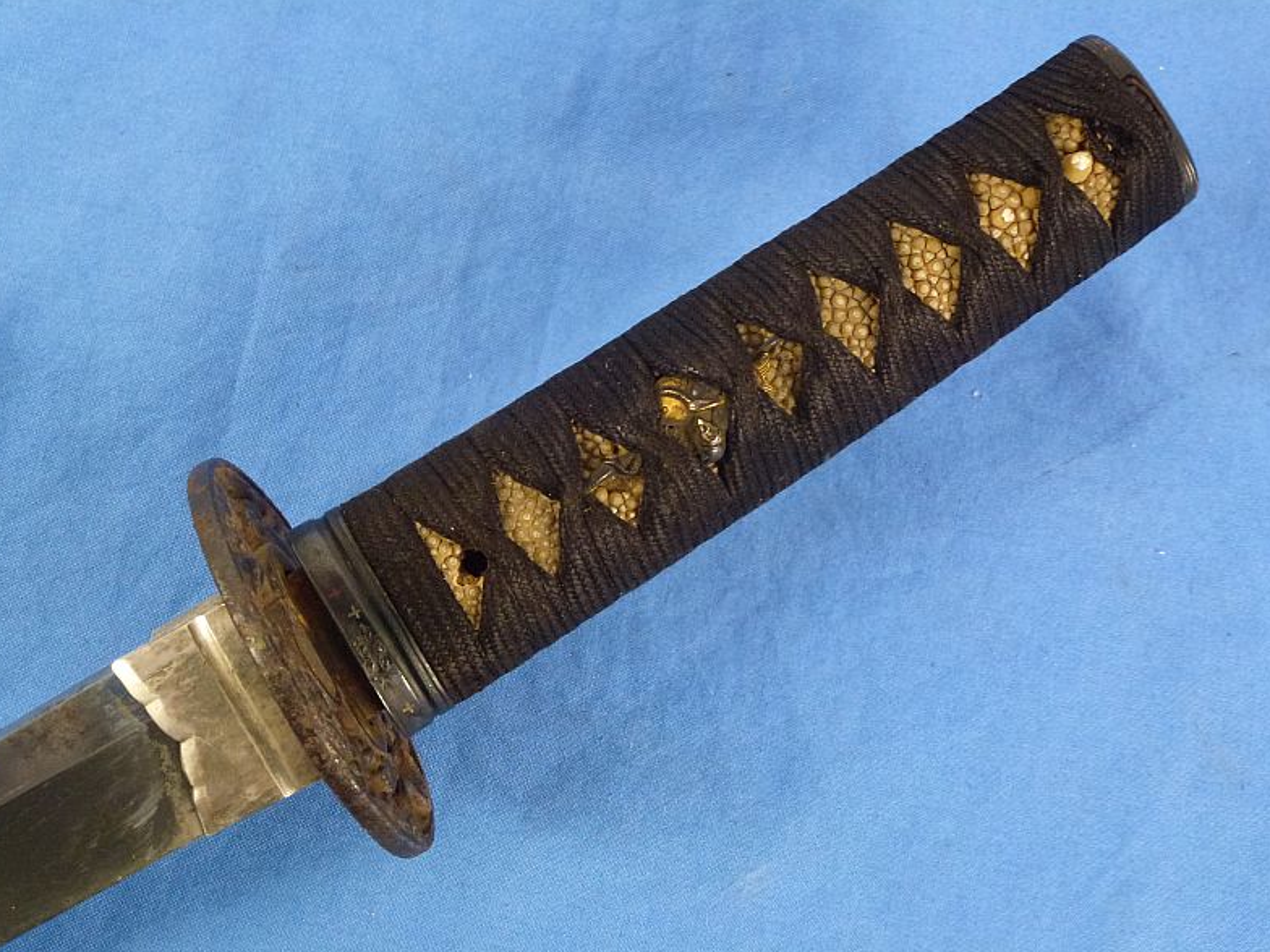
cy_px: 479
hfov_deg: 38.2
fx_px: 1834
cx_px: 629
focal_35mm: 50
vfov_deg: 29.1
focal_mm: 8.7
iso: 400
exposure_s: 1/60
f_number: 4.1
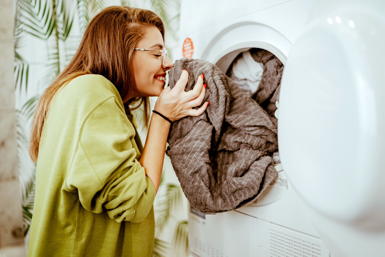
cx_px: 192
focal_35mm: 35
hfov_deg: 54.4
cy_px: 128
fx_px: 374
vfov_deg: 37.9
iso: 1600
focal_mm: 35
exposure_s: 1/320
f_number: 1.4
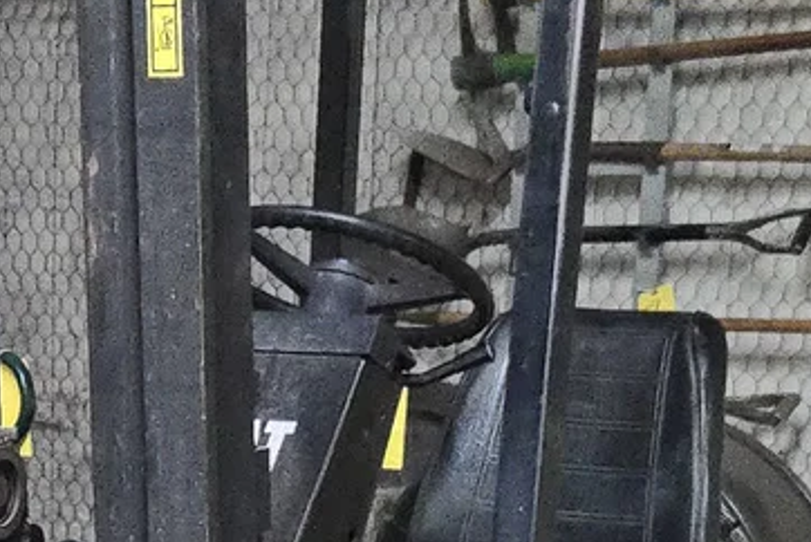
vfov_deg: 10.0
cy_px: 905
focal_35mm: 132
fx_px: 2976
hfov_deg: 15.2
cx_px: -9
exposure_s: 1/120
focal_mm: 5.4
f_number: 1.8
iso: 640
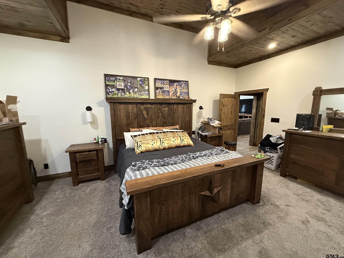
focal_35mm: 14
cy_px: 129
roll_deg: +0.8
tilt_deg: -8.3
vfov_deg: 85.7
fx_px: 139
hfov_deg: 102.1
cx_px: 172
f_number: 2.2
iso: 800
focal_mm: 2.22
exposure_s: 1/60
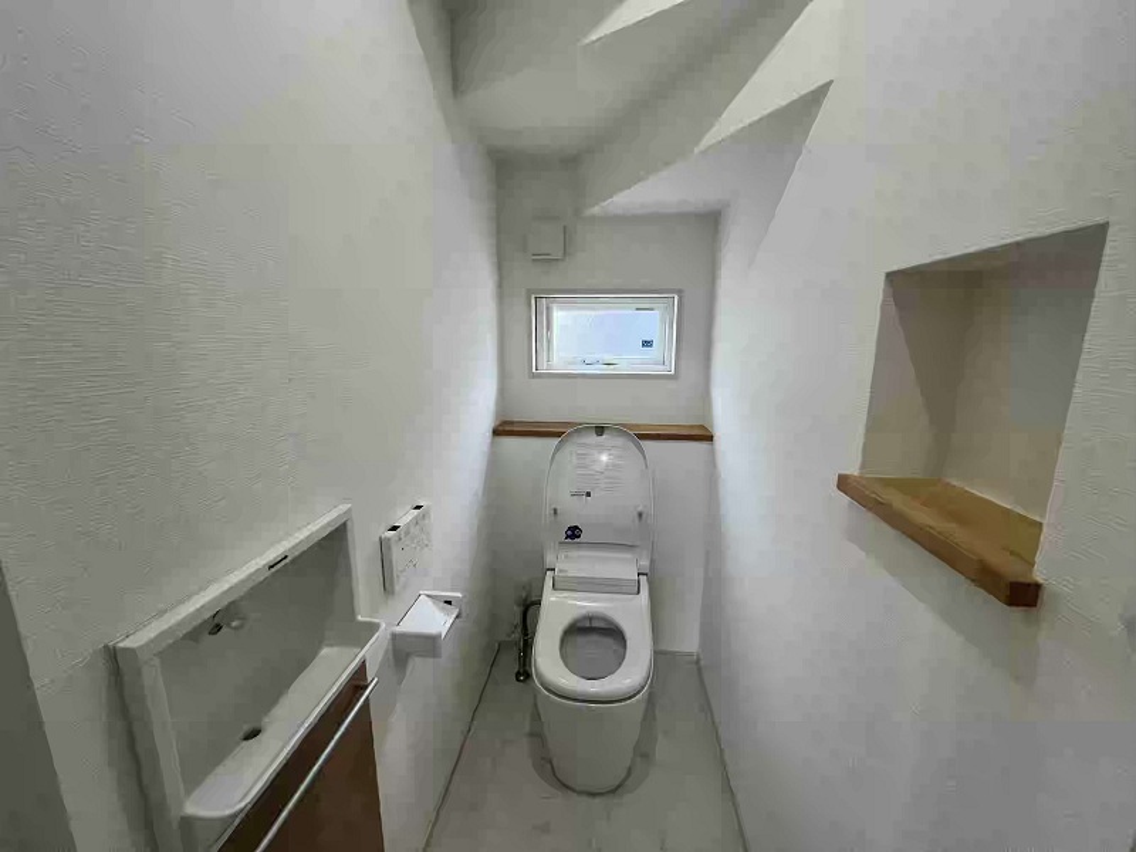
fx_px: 427
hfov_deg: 106.2
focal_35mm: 13
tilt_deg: -11.2
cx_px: 568
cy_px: 426
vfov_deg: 89.9
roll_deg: +0.5
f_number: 1.8
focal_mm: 1.57
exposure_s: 1/120
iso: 100
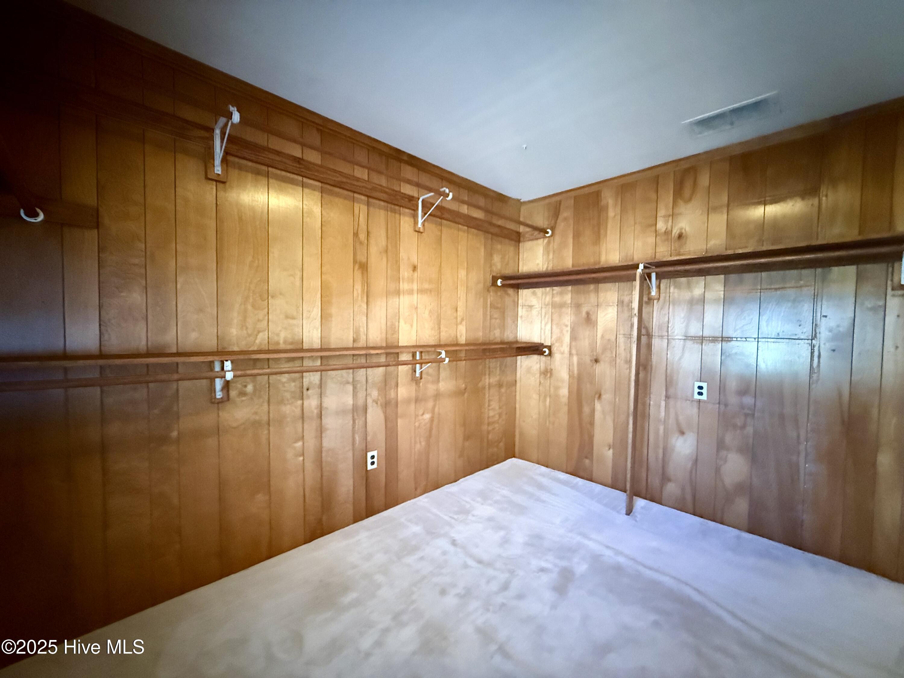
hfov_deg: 102.1
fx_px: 366
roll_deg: -0.6
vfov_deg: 85.7
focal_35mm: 14
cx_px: 452
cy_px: 339
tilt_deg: -1.9
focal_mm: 2.22
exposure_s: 1/40
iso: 1600
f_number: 2.2
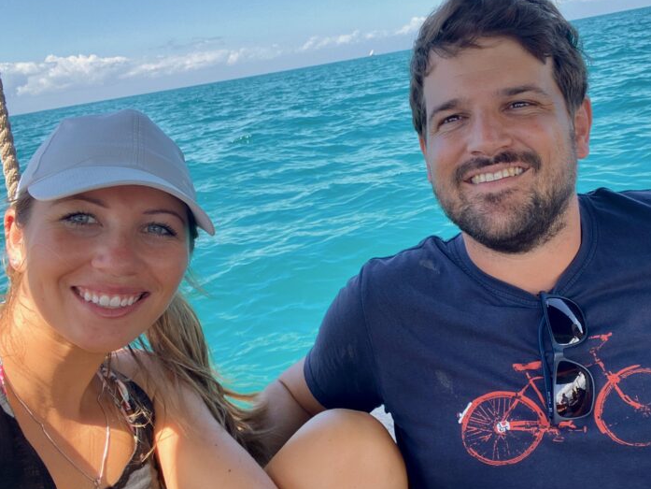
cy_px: 266
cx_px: 406
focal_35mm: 33
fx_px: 621
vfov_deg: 42.9
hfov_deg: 54.7
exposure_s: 1/189
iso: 25
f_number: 2.2
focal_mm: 2.71
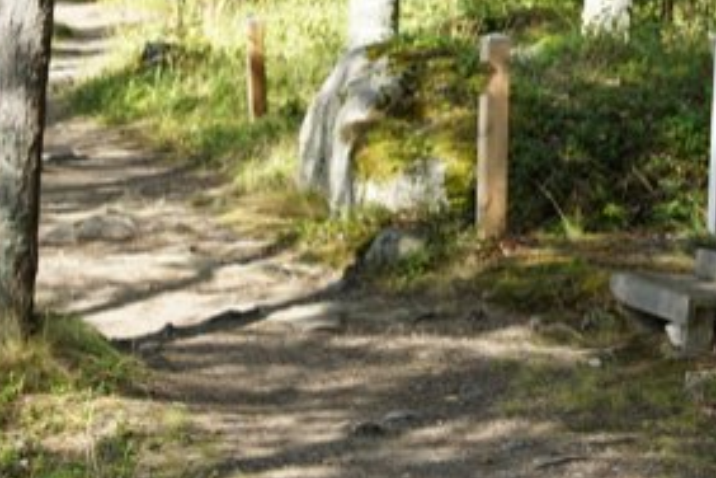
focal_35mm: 159
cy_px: -222
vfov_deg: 8.5
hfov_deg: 12.8
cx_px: 612
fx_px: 3162
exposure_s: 1/200
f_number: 4.5
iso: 100
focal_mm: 35
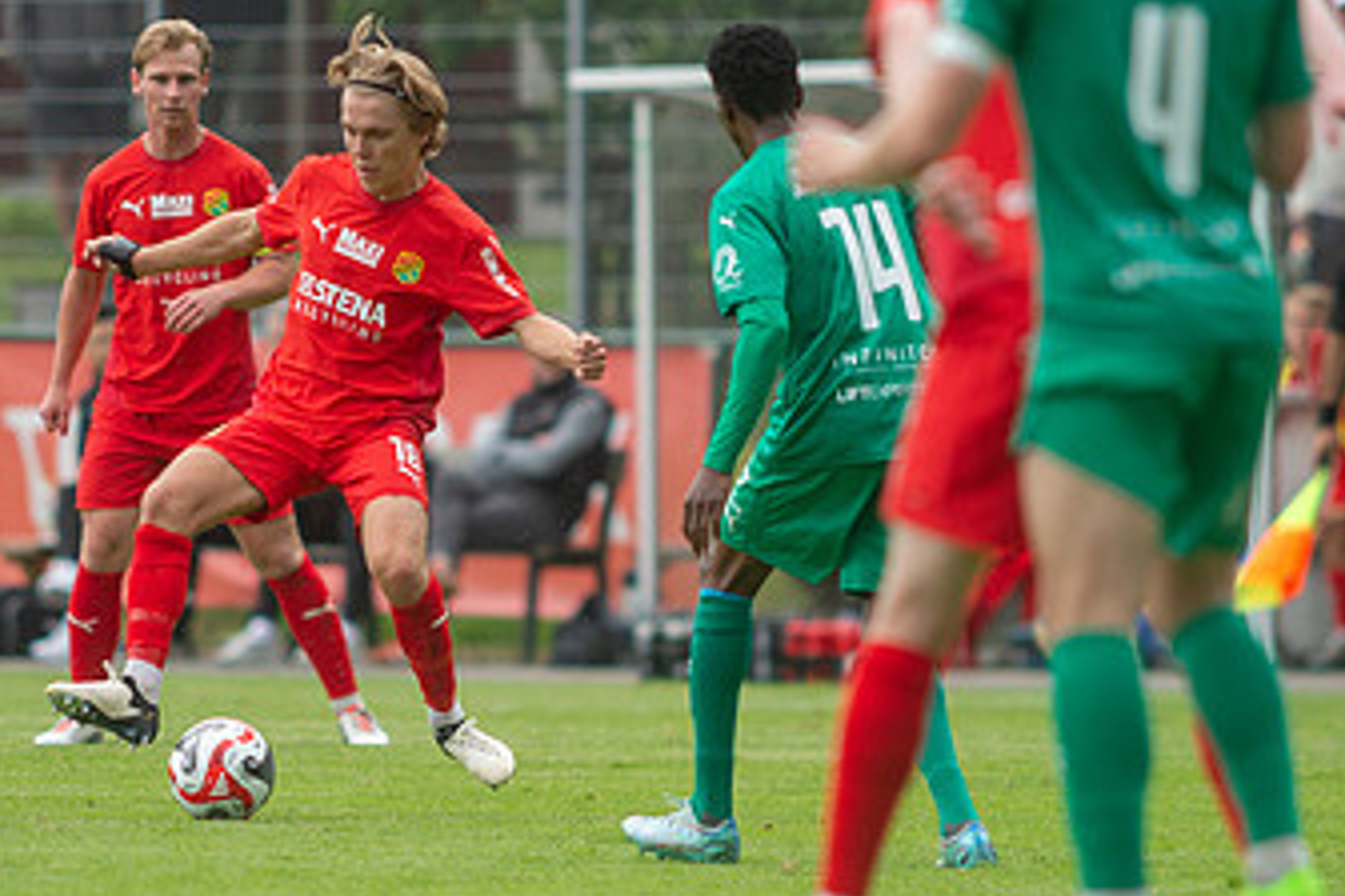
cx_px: 500
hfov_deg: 2.8
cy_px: 444
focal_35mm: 724
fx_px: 27047
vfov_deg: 1.9
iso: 720
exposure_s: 1/1600
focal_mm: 420
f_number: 4
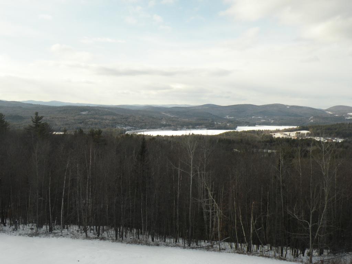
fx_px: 427
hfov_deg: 44.8
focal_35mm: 42
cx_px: 176
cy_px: 132
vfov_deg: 34.3
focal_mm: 7.4
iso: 94
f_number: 6.3
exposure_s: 1/245
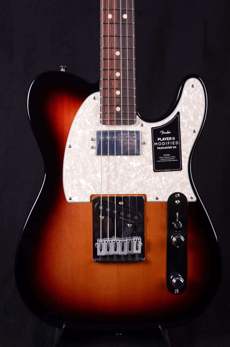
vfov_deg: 35.1
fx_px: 549
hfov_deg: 23.7
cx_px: 115
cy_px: 174
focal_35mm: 57
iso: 200
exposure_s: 1/200
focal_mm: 38
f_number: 13
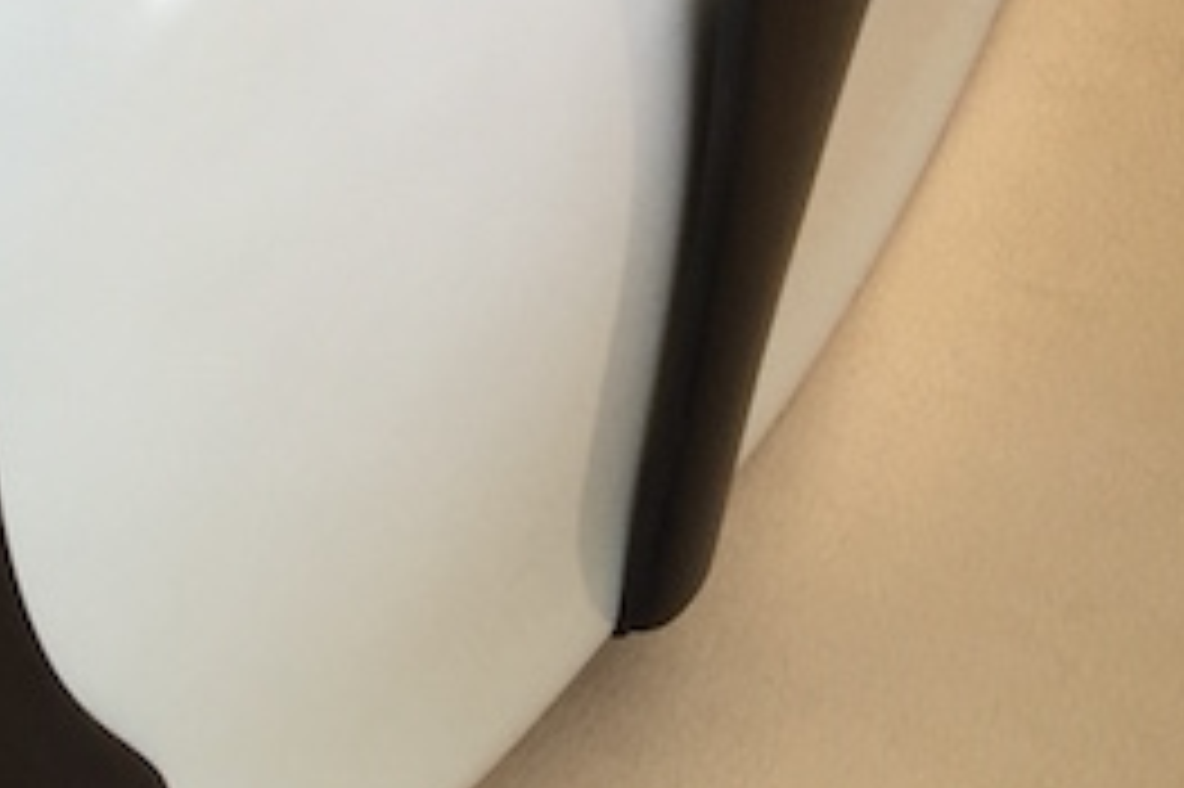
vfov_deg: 9.4
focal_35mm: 130
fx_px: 4273
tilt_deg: -47.7
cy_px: -1135
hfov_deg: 15.7
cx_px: 351
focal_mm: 4.15
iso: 32
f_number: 2.2
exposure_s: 1/122
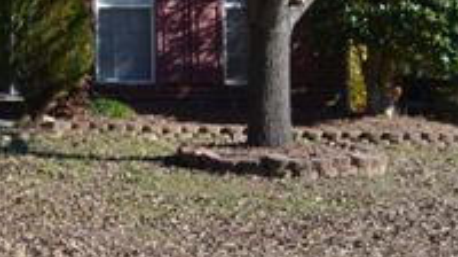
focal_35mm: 121
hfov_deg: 16.2
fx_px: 1468
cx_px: -229
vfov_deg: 9.7
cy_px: -118
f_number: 6.3
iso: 100
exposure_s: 1/160
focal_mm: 24
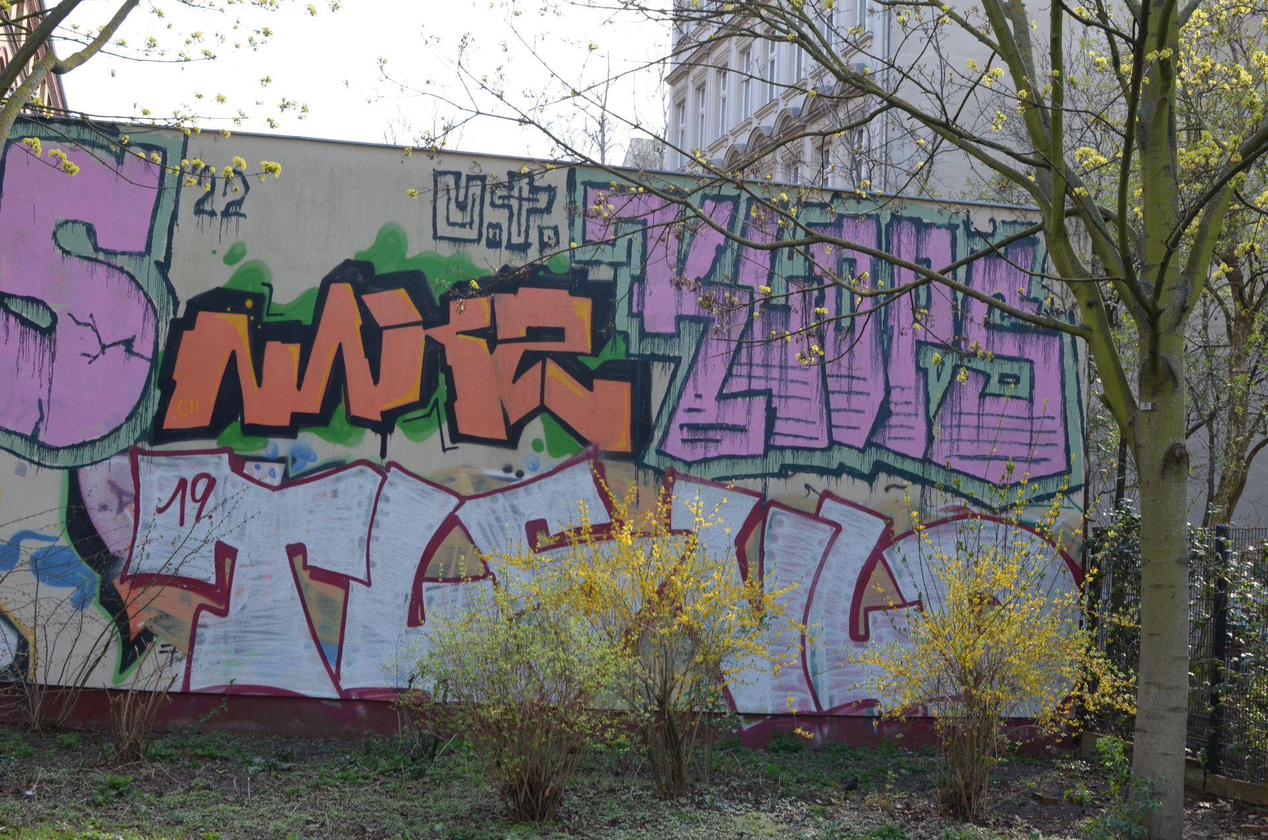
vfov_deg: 25.6
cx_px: 634
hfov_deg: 37.9
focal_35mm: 52
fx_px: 1845
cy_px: 420
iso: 400
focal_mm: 35
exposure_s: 1/100
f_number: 9
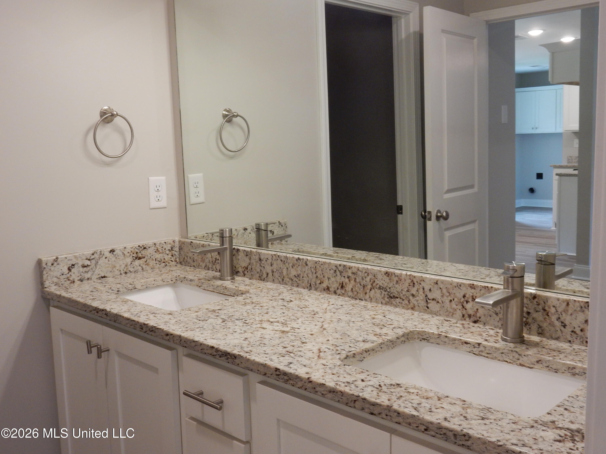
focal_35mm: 36
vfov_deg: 39.7
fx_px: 630
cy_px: 227
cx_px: 303
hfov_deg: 51.4
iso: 250
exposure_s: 1/30
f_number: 4
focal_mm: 6.4
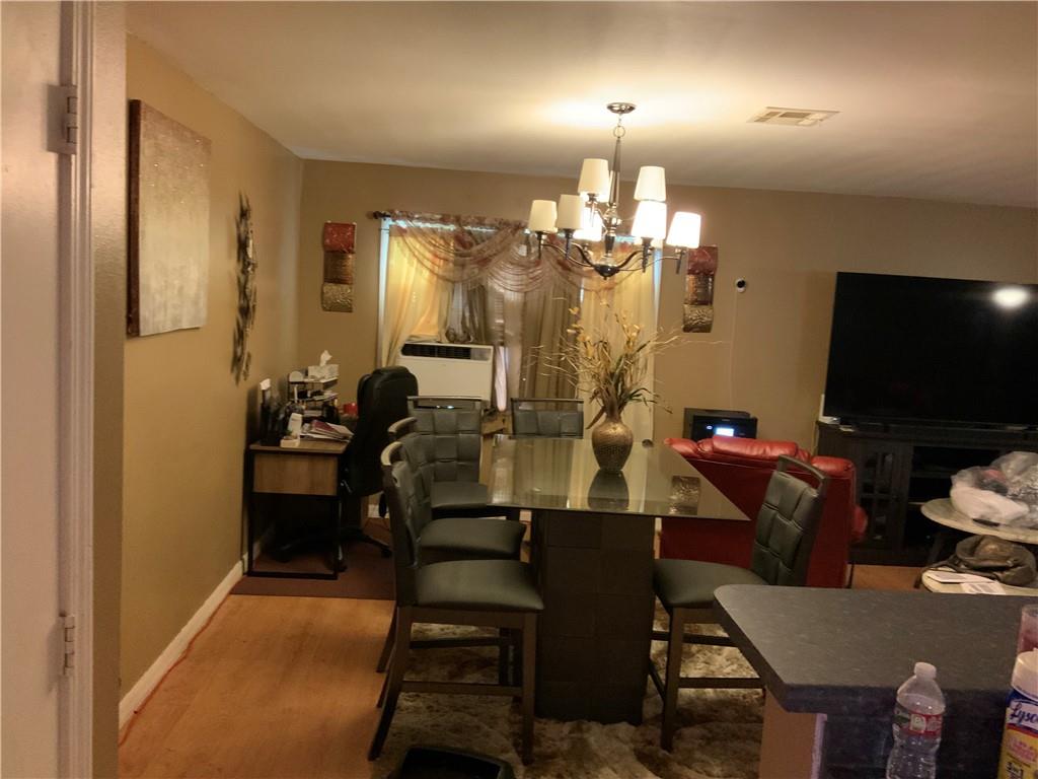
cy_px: 390
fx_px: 870
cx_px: 519
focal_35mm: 29
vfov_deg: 48.2
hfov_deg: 61.7
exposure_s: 1/30
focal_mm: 3
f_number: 1.8
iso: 400
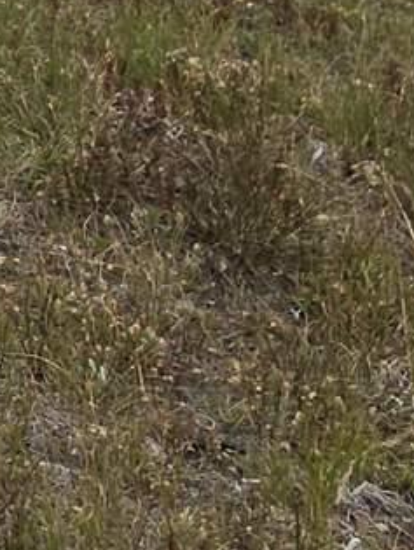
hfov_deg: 7.6
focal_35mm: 168
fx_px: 2674
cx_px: -875
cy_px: -498
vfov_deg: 10.9
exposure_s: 1/677
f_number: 1.4
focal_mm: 6.5
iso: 10
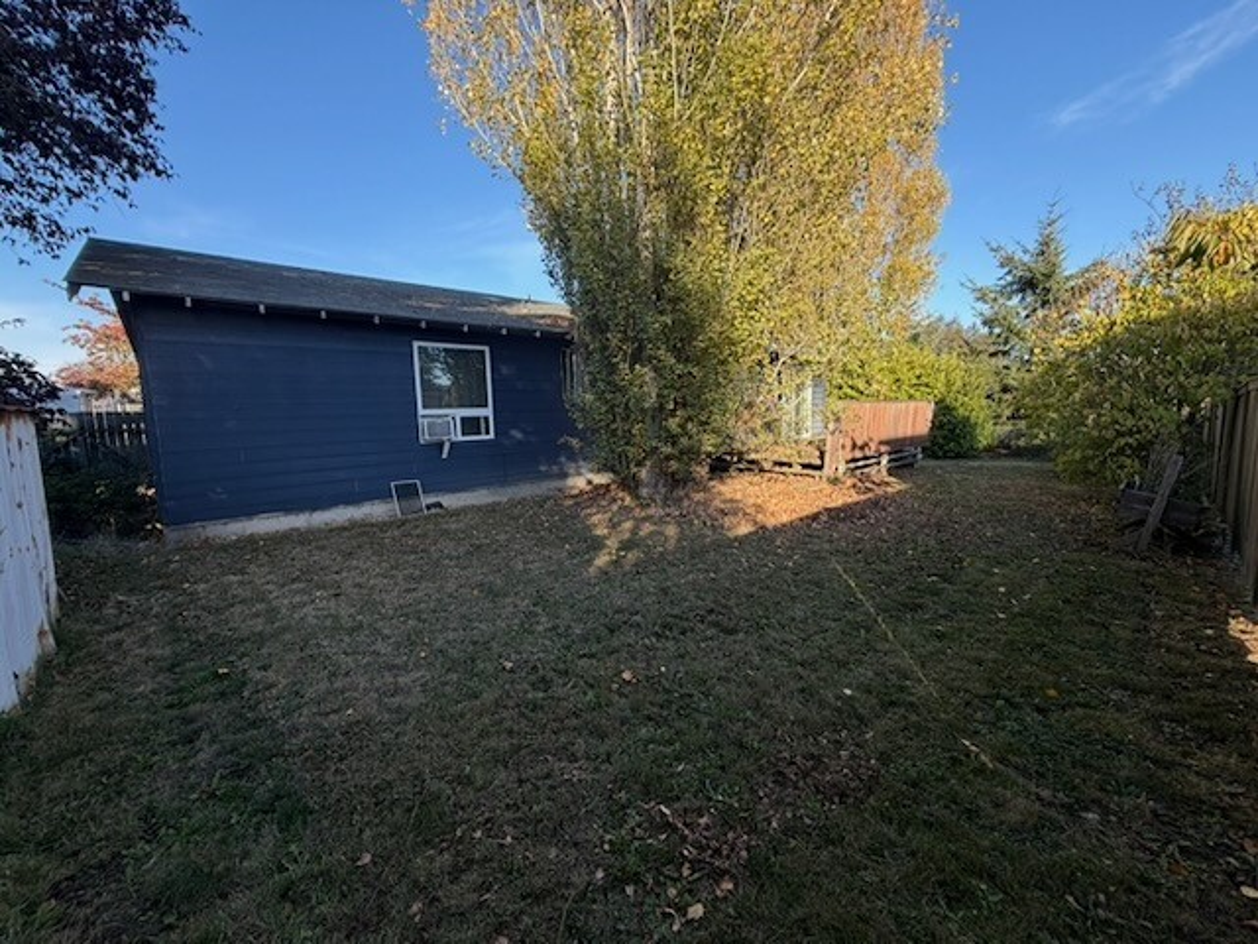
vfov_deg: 85.7
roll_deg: +2.0
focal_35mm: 14
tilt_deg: -6.5
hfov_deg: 102.1
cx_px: 629
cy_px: 472
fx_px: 509
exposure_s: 1/502
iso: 50
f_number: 2.2
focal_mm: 2.22
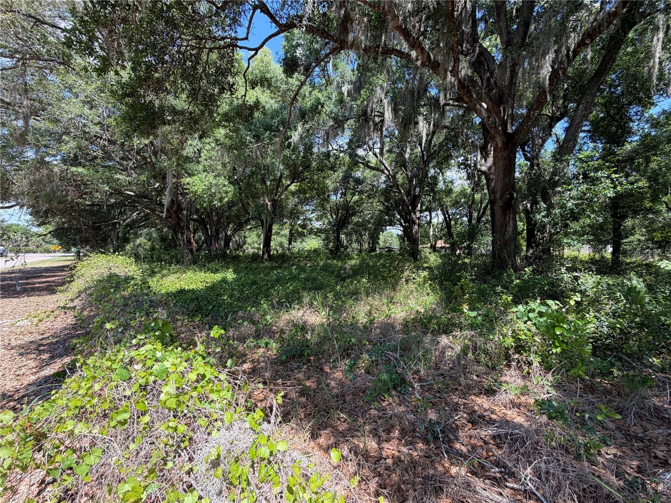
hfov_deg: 102.1
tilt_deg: -0.8
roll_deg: -0.5
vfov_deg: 85.7
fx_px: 271
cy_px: 252
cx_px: 336
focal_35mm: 14
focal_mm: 2.22
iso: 50
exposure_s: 1/301
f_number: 2.2
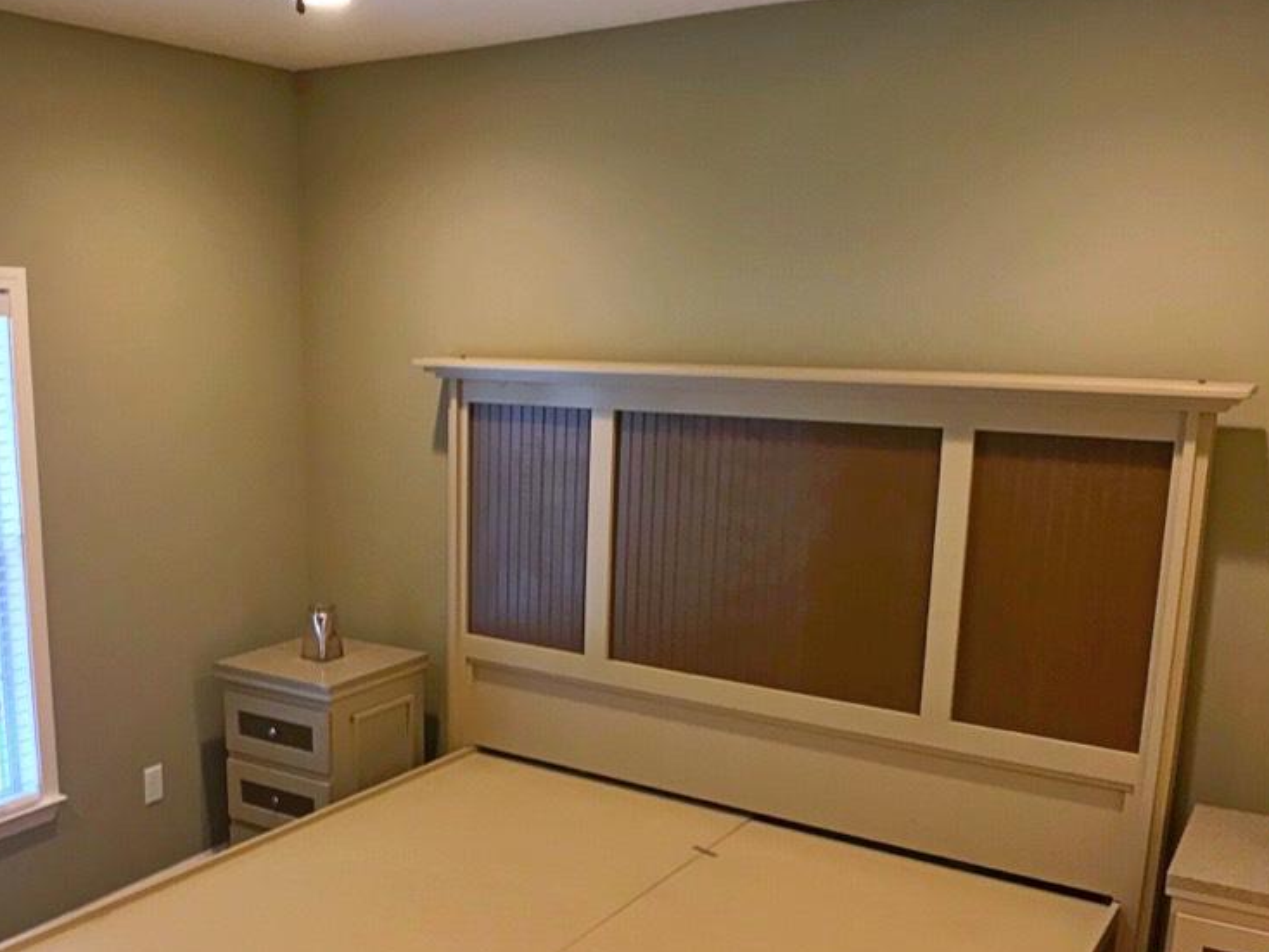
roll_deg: +0.0
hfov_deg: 35.9
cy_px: 586
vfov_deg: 27.5
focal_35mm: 53
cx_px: 463
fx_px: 1944
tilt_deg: -10.8
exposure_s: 1/30
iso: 64
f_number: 1.8
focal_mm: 3.99
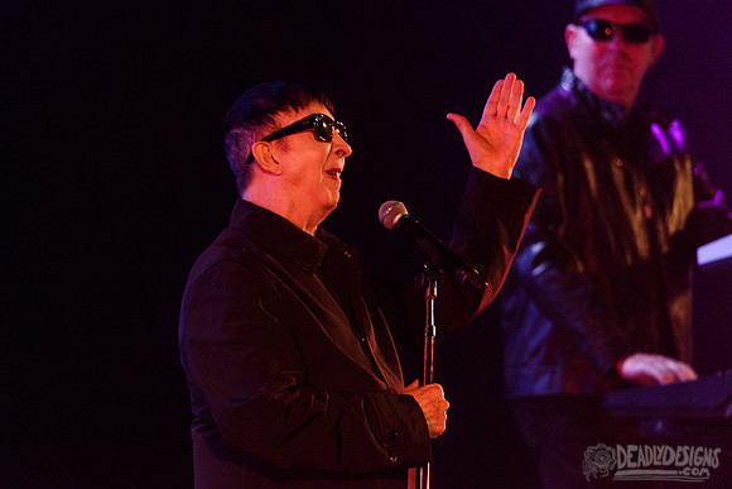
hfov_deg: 3.4
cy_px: 244
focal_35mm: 600
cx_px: 366
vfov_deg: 2.3
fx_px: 12202
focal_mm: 600
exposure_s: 1/200
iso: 4000
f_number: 6.3
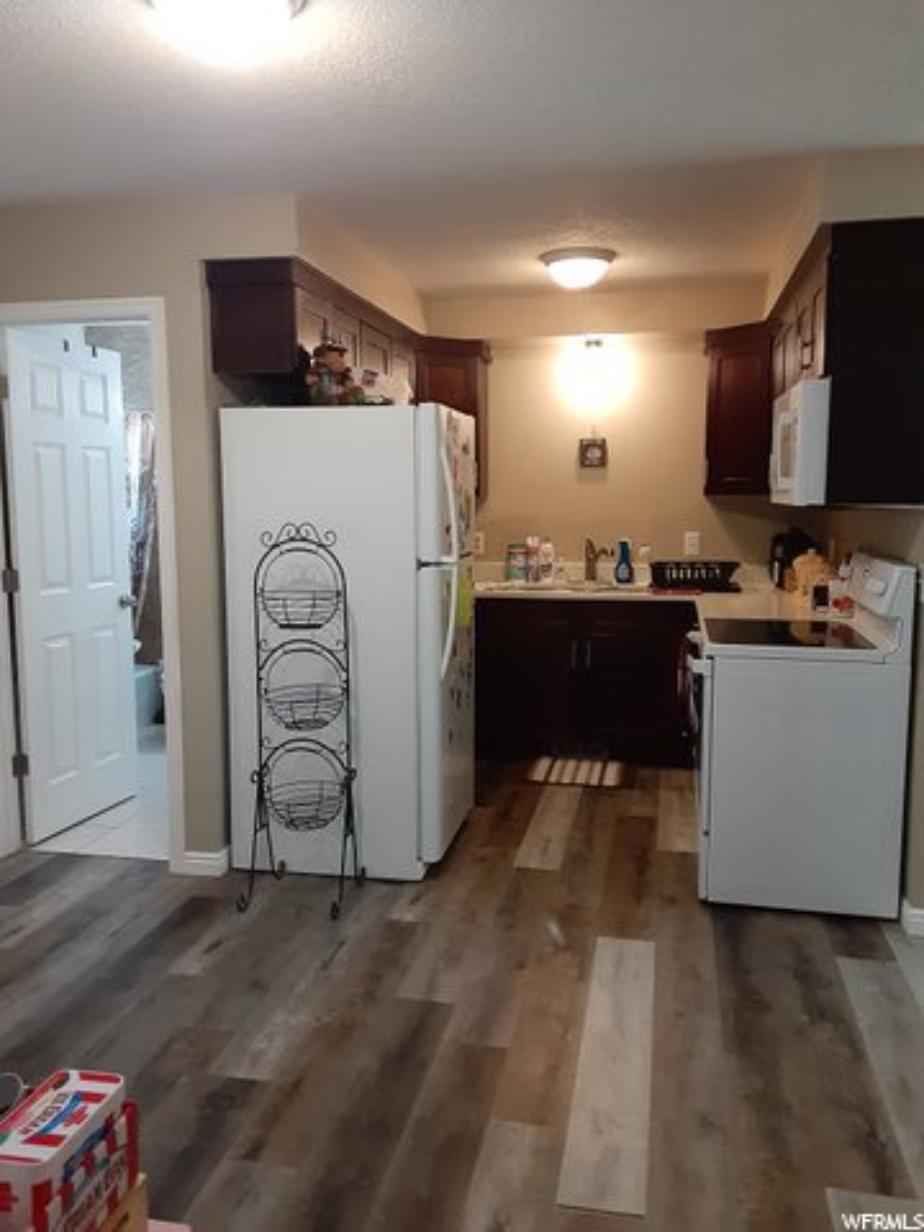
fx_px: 961
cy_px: 616
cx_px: 462
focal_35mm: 27
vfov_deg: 65.3
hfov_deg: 51.4
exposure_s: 1/30
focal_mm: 2.91
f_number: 1.9
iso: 250
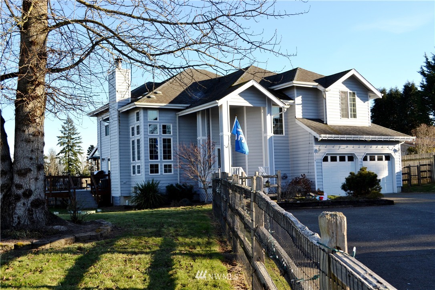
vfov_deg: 34.2
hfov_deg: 49.6
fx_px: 471
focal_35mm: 39
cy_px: 145
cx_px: 218
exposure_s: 1/160
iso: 100
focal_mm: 26
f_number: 6.3
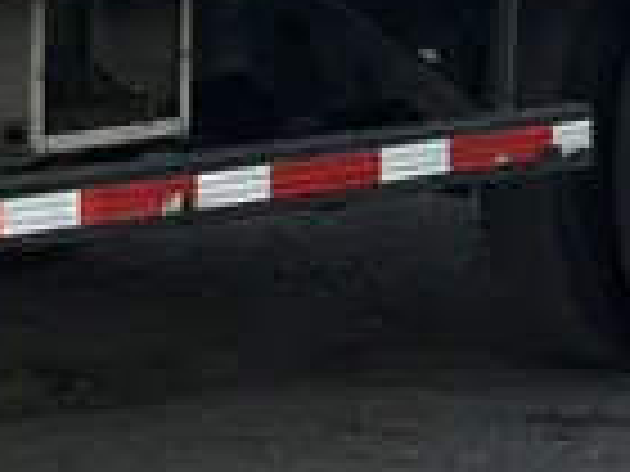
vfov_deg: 4.2
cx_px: -626
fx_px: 6388
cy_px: -602
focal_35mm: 351
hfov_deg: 5.5
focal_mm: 6.86
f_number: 1.78
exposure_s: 1/4367
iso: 80
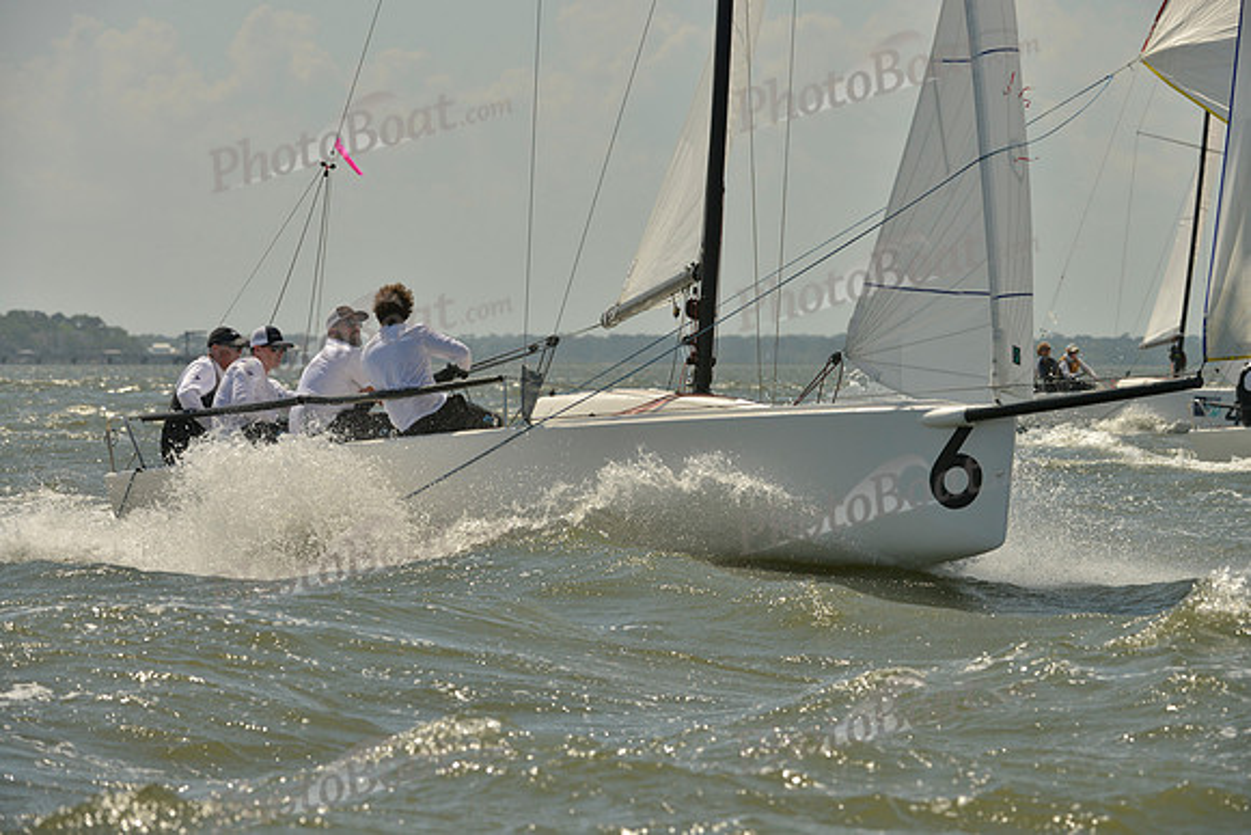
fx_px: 6951
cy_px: 418
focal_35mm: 200
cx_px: 626
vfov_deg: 6.9
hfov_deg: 10.3
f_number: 9
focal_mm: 200
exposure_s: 1/1600
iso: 280
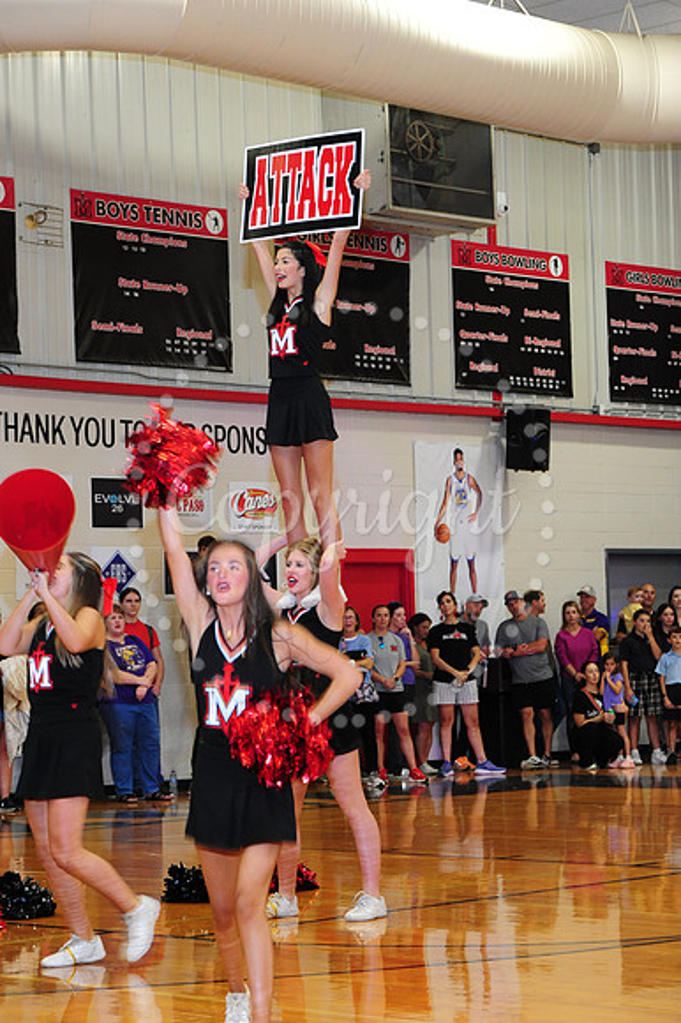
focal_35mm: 78
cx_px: 340
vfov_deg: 26.0
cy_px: 512
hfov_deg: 17.5
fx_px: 2216
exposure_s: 1/60
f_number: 7.1
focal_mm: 78
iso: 2000
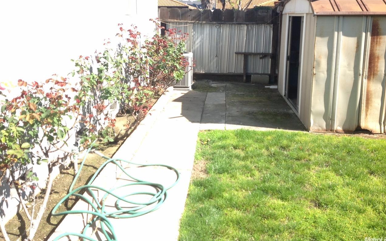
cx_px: 197
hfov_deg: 51.5
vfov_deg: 33.5
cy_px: 95
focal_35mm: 38
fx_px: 400
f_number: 2.4
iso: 80
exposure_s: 1/472
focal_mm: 4.28
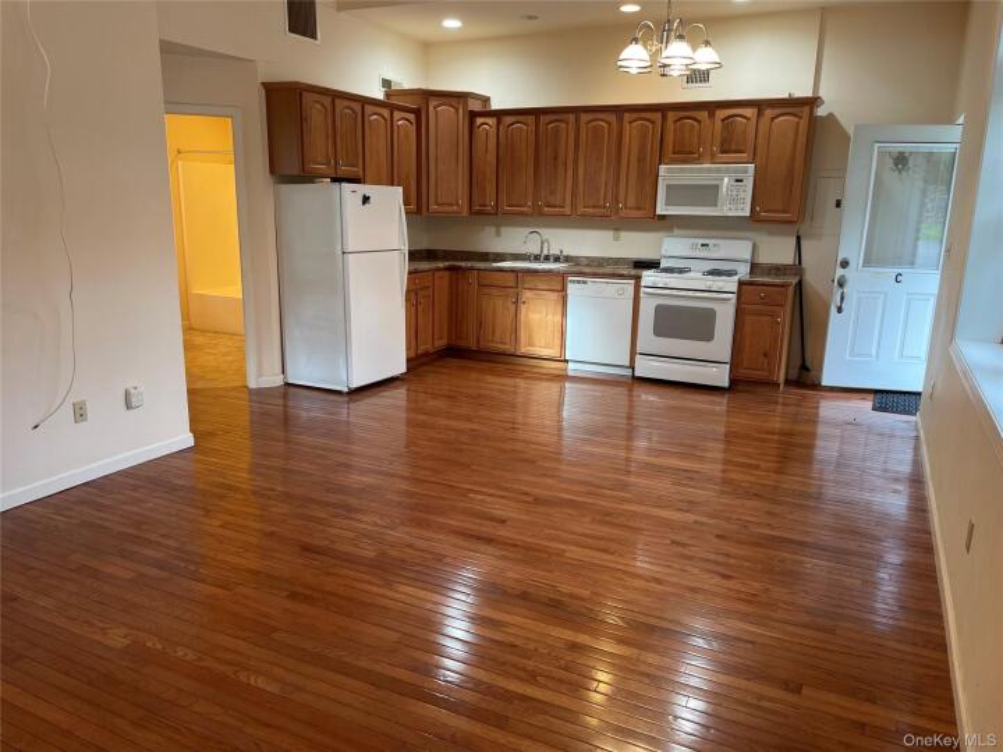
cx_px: 502
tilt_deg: -12.4
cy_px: 376
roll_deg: -0.1
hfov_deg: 67.3
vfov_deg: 53.1
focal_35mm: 26
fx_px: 753
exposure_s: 1/60
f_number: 1.6
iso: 64
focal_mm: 4.2
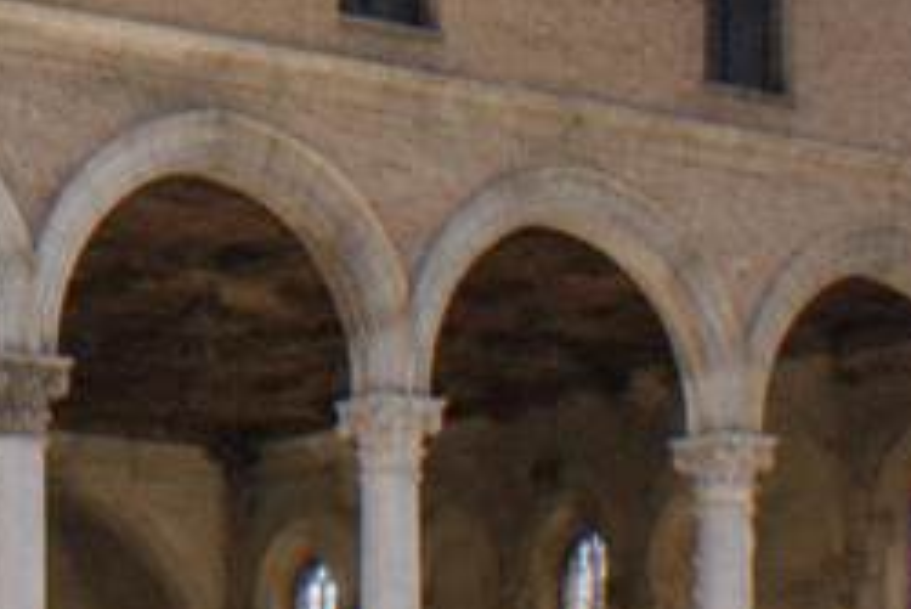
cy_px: 186
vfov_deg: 9.8
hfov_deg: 14.4
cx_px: -11
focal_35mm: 140
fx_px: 3545
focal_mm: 35
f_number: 7.1
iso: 400
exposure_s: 1/500
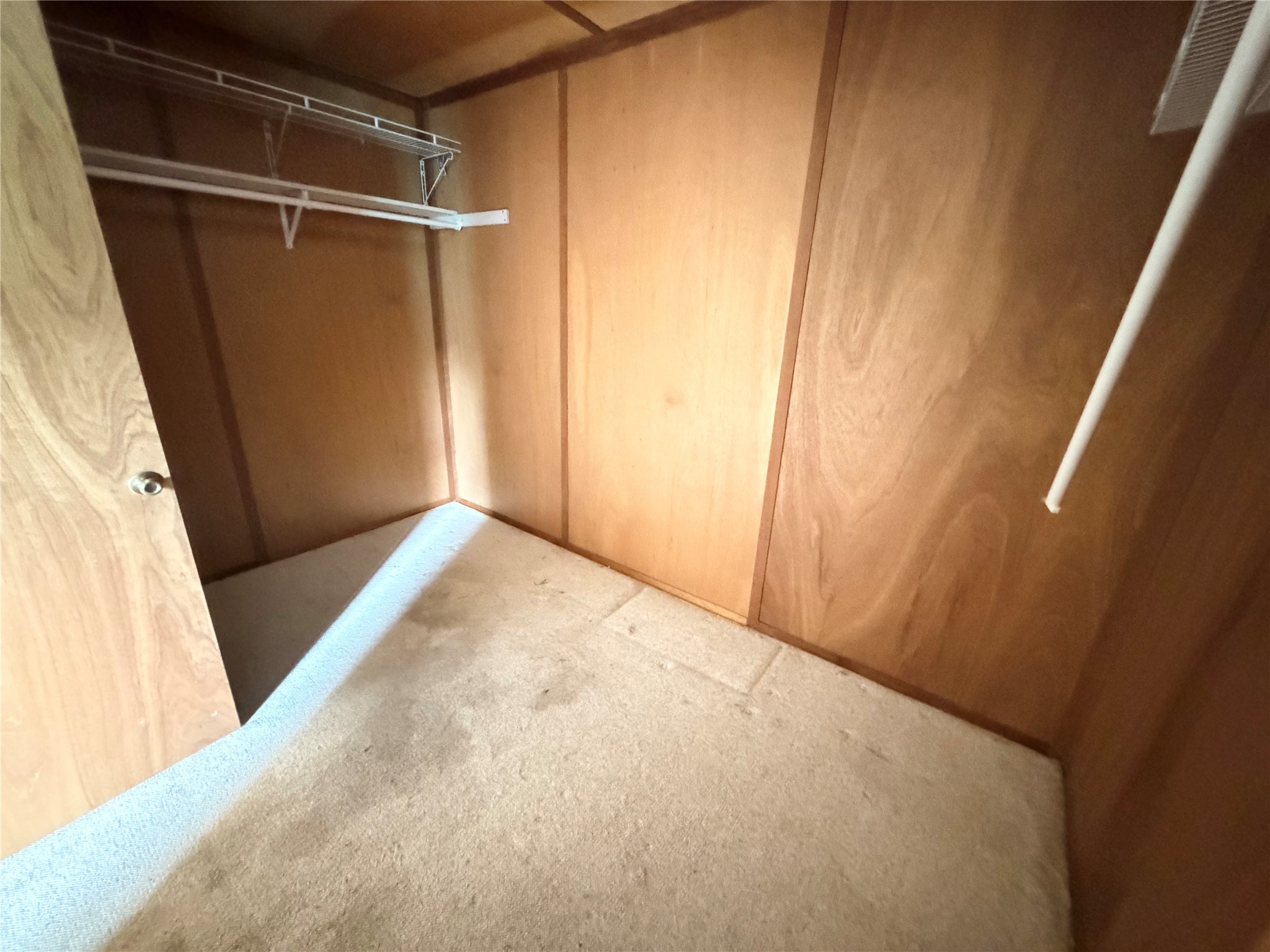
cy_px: 476
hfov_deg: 102.1
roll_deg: -1.6
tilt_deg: -20.5
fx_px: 514
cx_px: 635
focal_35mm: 14
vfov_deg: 85.7
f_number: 2.2
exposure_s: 1/18
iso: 3200
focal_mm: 2.22
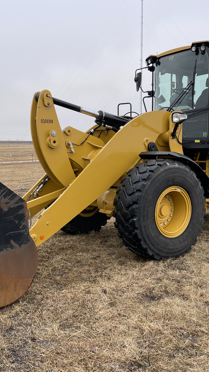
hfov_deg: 31.9
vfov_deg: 54.0
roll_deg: -0.6
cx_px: 83
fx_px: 364
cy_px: 184
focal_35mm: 37
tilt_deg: -6.7
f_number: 1.6
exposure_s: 1/218
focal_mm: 5.1
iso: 32
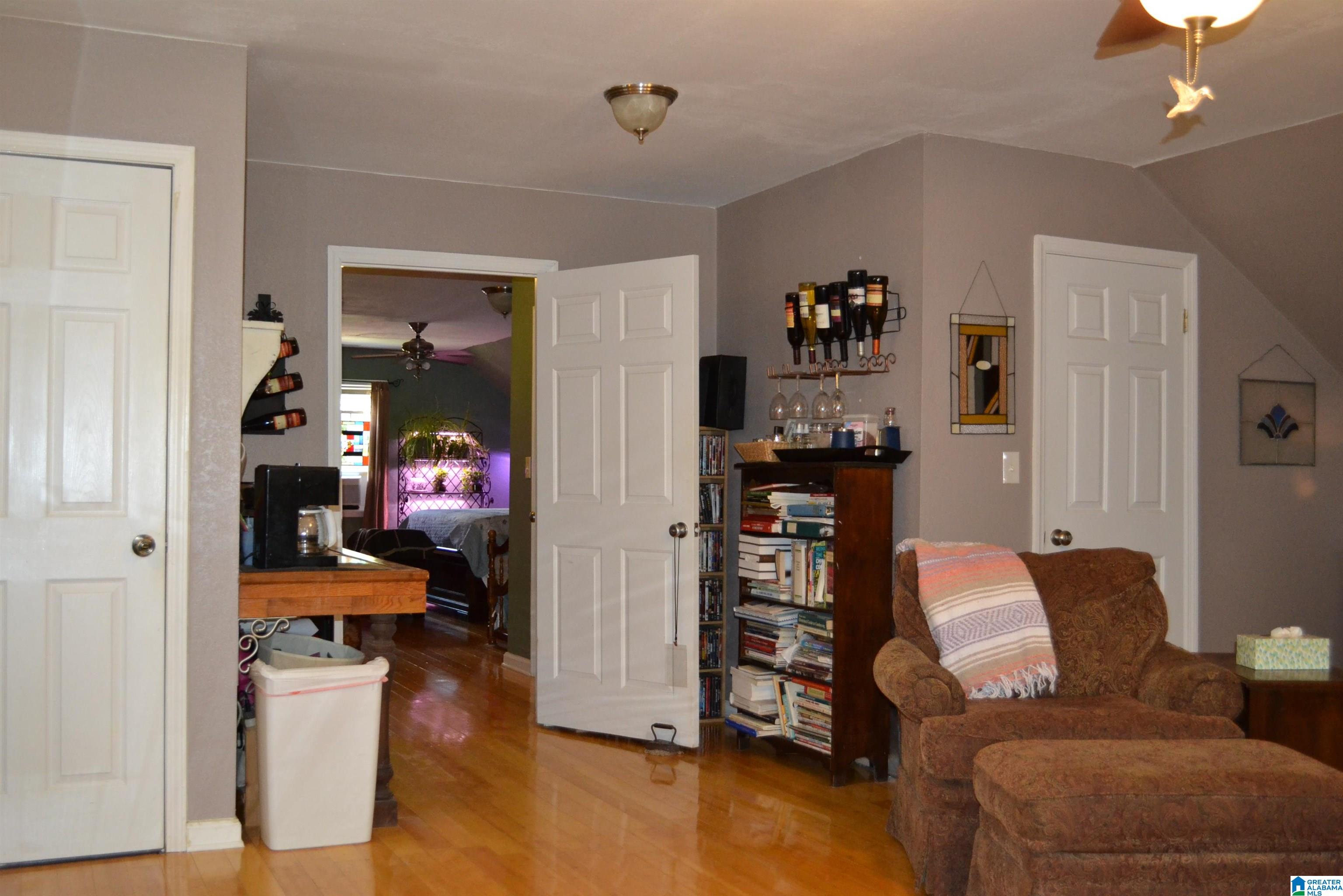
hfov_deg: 53.1
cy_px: 448
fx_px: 1343
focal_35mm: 36
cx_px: 672
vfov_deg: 36.9
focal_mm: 24
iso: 1800
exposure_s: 1/60
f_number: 4
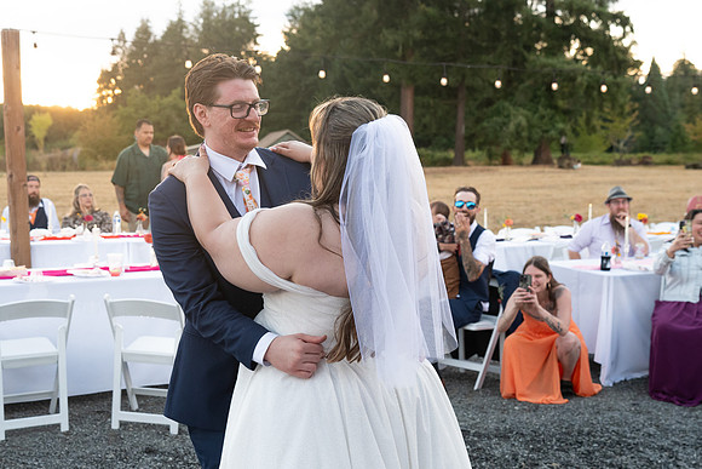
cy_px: 255
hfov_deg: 37.2
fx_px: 1044
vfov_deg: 25.3
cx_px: 357
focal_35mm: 54
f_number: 4
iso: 1600
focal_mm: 37
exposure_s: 1/500
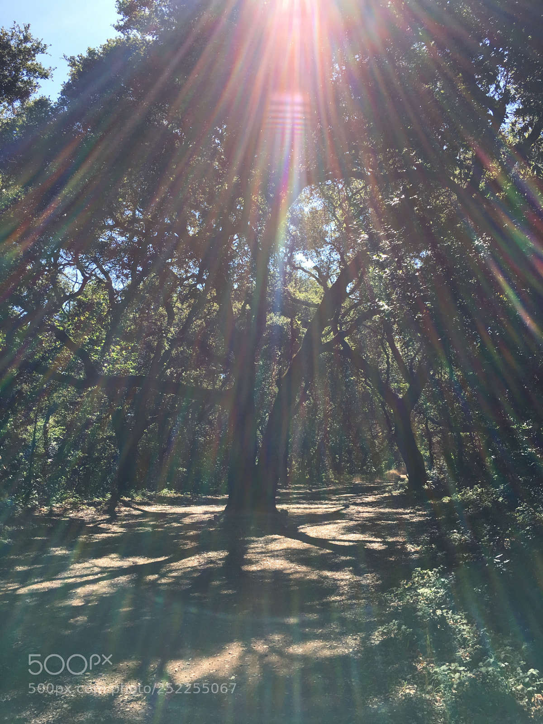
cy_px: 362
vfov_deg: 61.7
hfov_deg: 48.2
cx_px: 272
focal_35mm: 29
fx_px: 607
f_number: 2.2
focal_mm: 4.15
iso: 25
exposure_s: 1/625
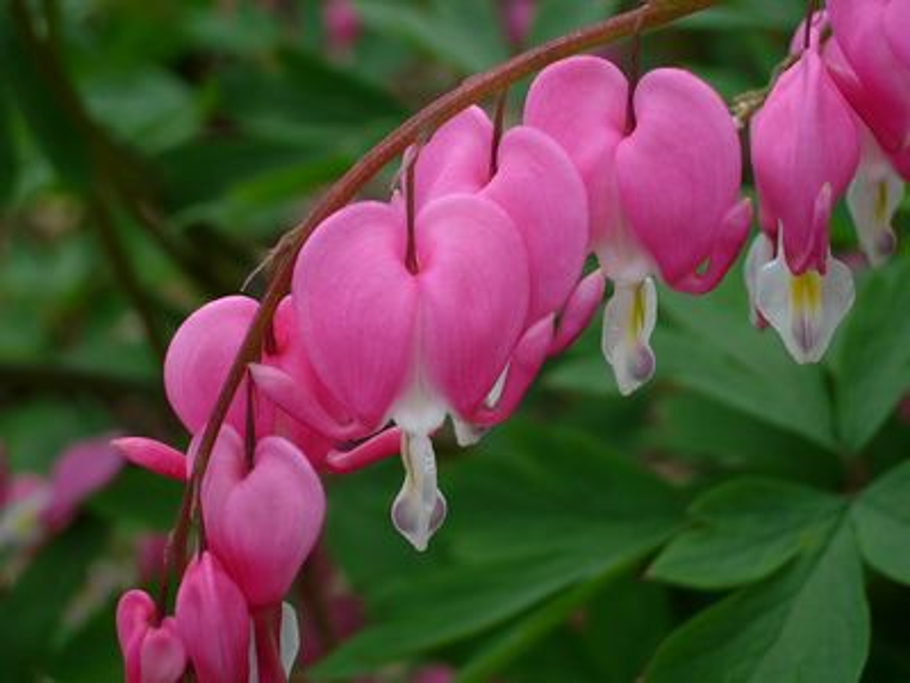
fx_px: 2708
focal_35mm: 103
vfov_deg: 14.4
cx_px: 455
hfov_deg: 19.1
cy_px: 342
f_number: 4.6
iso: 64
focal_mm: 21.3
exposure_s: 1/362
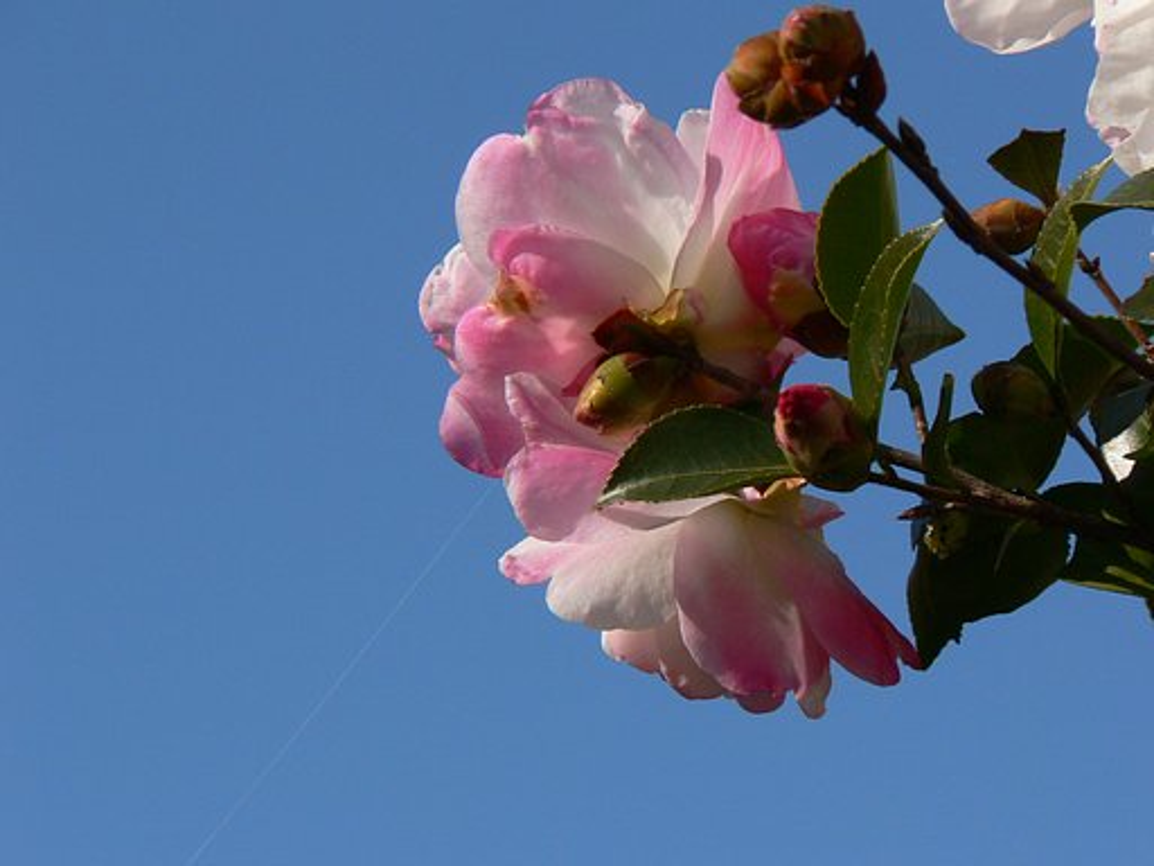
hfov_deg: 5.3
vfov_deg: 4.0
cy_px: 433
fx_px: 12401
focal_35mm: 372
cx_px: 577
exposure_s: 1/800
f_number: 7.1
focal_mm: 62
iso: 100
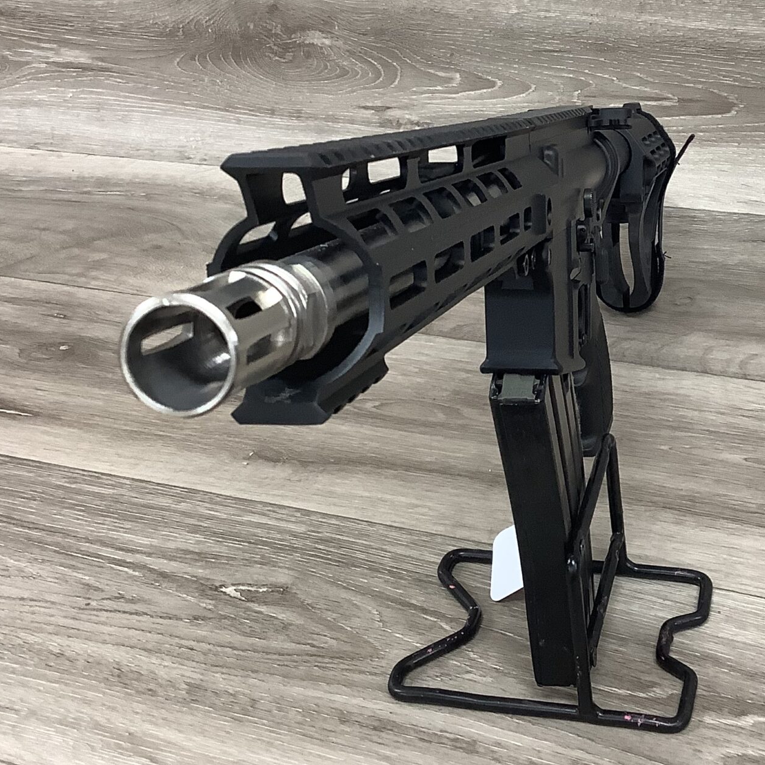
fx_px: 1400
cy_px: 247
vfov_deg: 30.3
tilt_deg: -26.8
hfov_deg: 30.2
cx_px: 551
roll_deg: +3.0
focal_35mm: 56
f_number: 2.4
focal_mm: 3.3
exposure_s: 1/60
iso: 125
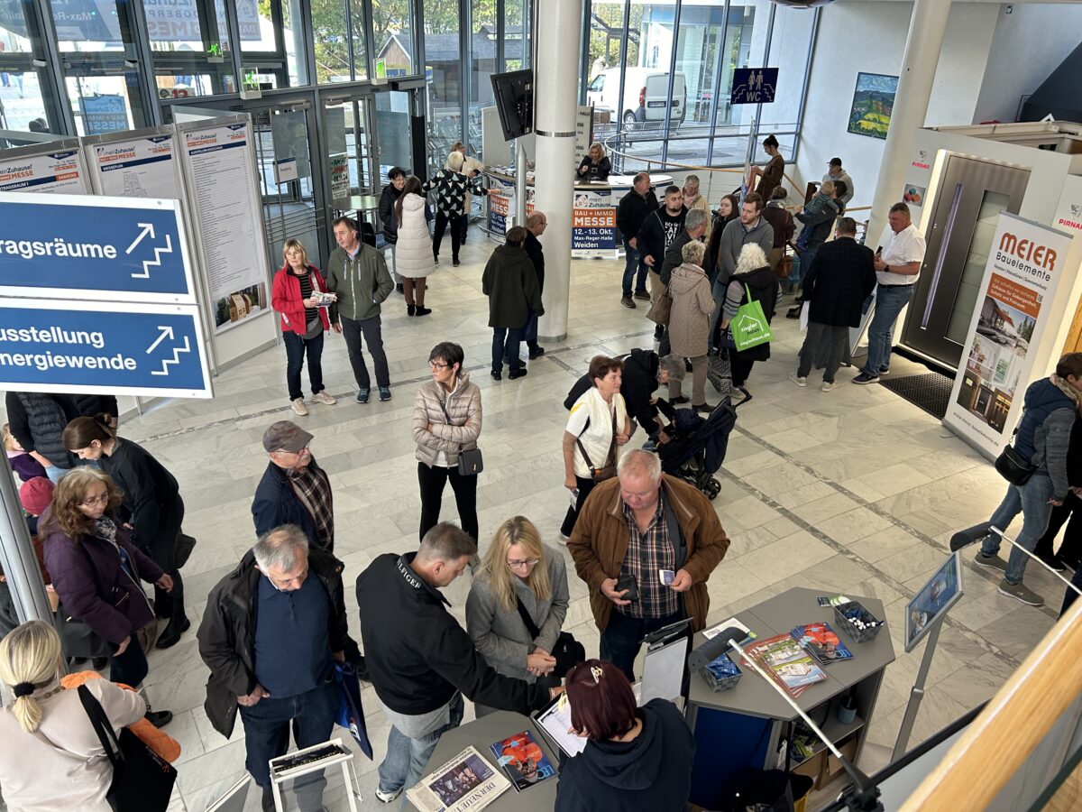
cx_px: 541
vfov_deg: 53.1
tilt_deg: -29.6
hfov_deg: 67.3
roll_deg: -1.2
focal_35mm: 26
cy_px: 406
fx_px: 813
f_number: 1.5
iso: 100
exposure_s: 1/100
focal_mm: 5.7
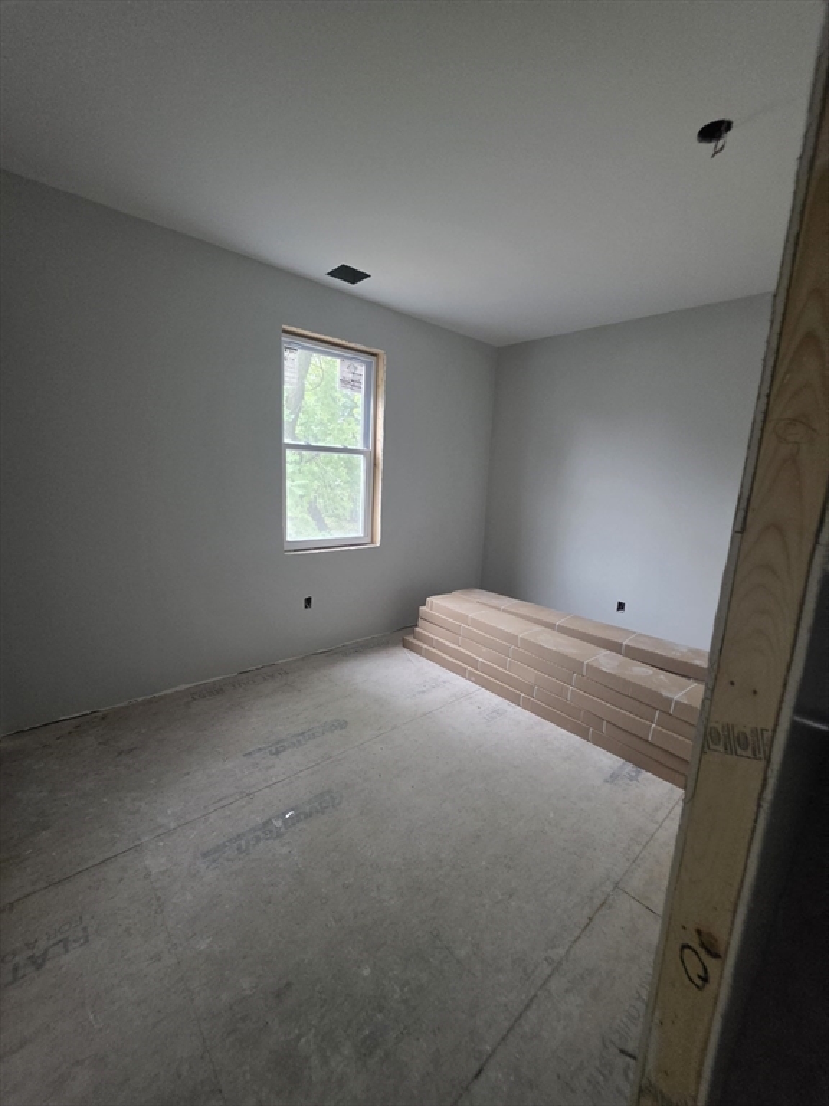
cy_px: 553
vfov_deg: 106.2
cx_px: 414
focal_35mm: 13
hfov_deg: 89.9
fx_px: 415
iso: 800
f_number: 1.9
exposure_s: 1/60
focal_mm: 2.2
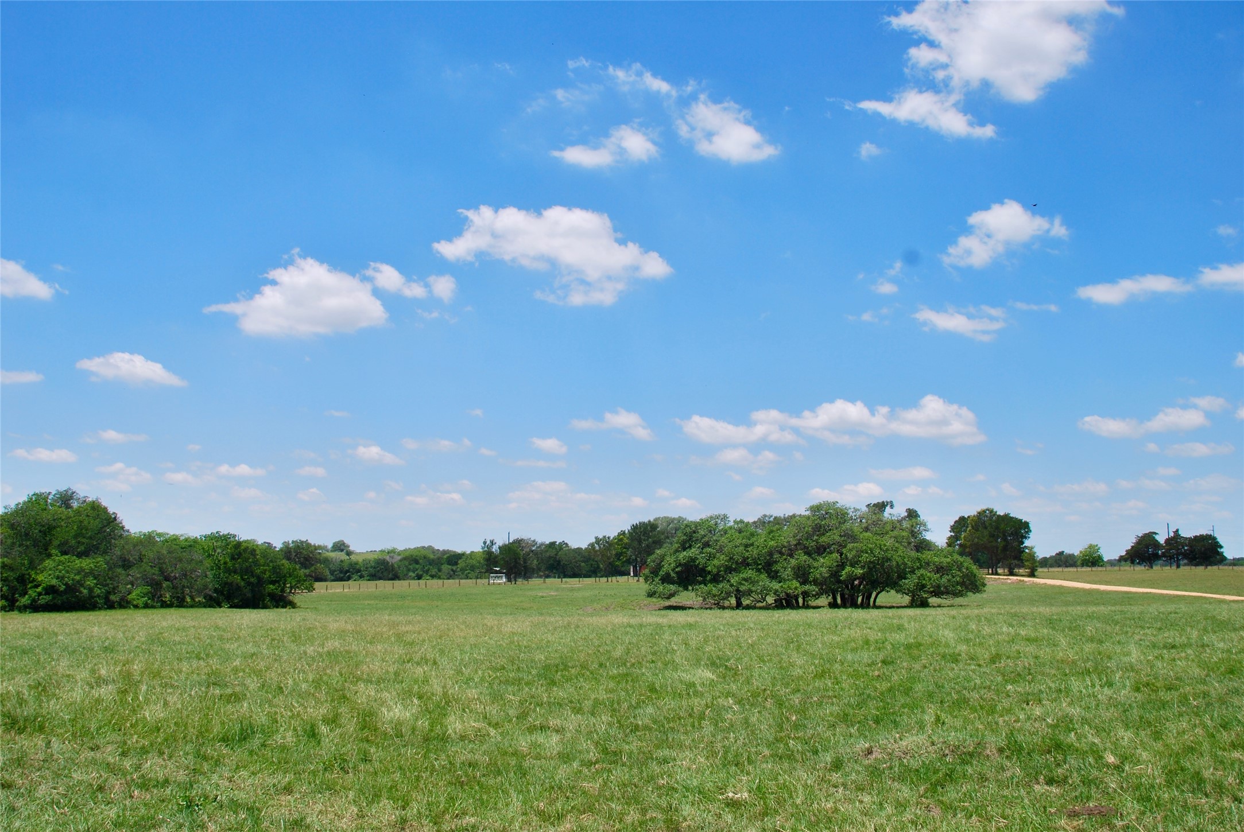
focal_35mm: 33
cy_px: 416
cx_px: 622
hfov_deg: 57.2
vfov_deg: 40.1
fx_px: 1142
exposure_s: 1/320
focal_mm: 22
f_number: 9
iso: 100
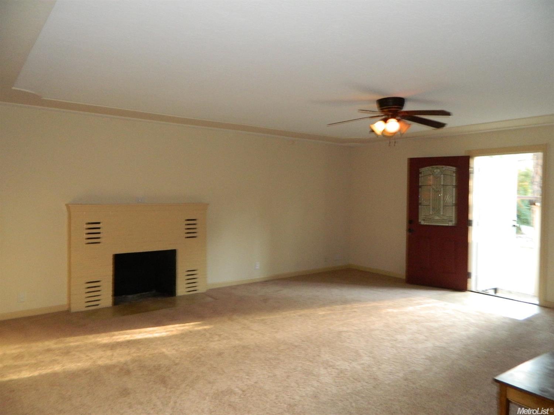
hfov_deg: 69.4
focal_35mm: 25
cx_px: 277
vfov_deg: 54.9
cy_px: 208
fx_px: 400
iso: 400
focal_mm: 4.5
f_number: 3.1
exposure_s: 1/20
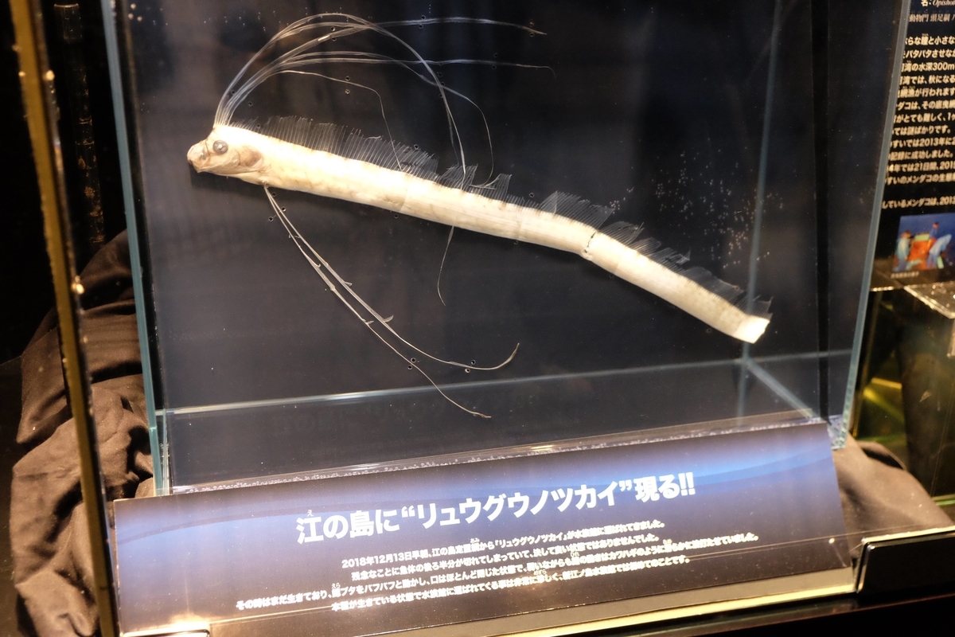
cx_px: 478
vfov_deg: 33.4
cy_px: 318
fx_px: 1061
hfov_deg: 48.5
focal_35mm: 40
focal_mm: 26.5
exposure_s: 1/15
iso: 3200
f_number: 3.2
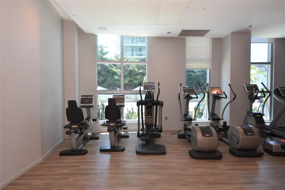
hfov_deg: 85.4
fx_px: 154
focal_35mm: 20
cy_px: 95
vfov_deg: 63.2
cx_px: 142
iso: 200
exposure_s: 1/100
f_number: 5
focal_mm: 13
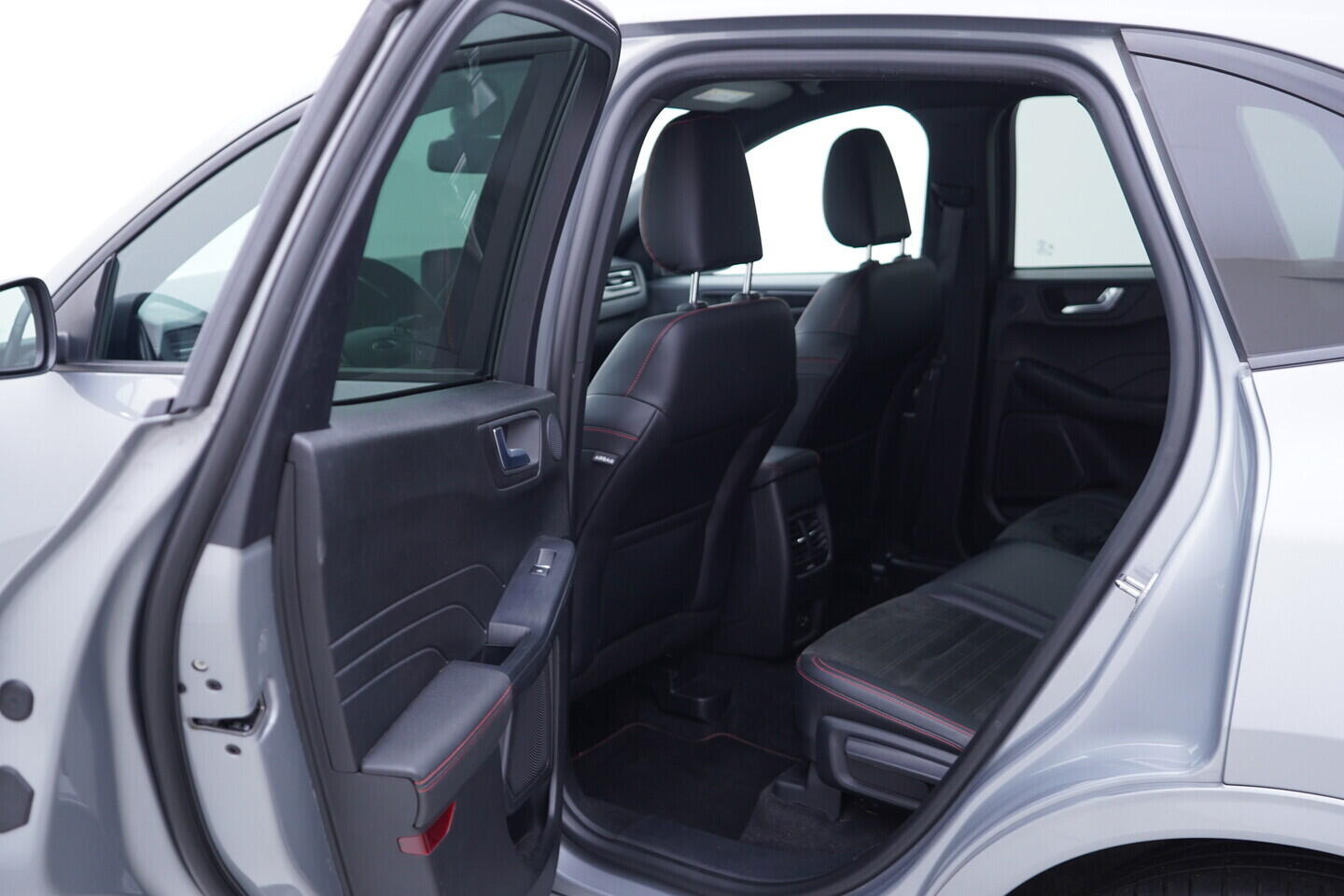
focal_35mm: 36
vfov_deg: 36.9
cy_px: 448
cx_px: 672
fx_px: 1344
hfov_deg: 53.1
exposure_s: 1/40
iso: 200
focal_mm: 24
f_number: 2.8
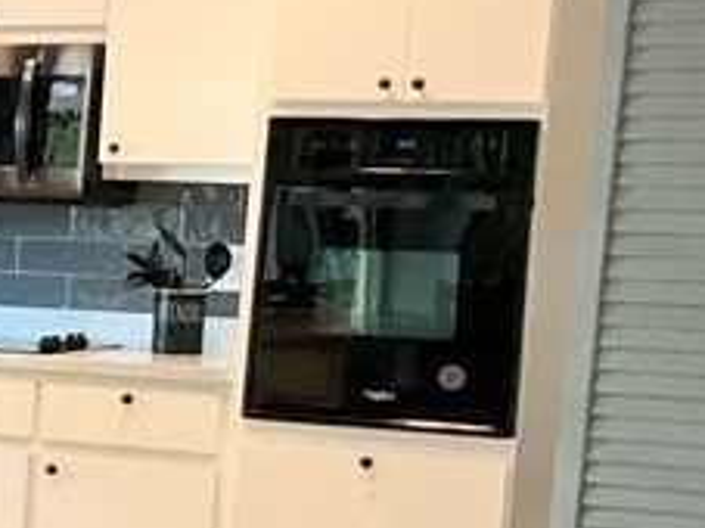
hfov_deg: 12.9
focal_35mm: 131
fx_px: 2667
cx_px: -767
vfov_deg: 11.2
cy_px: 528
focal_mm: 3
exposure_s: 1/60
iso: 200
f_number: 1.8
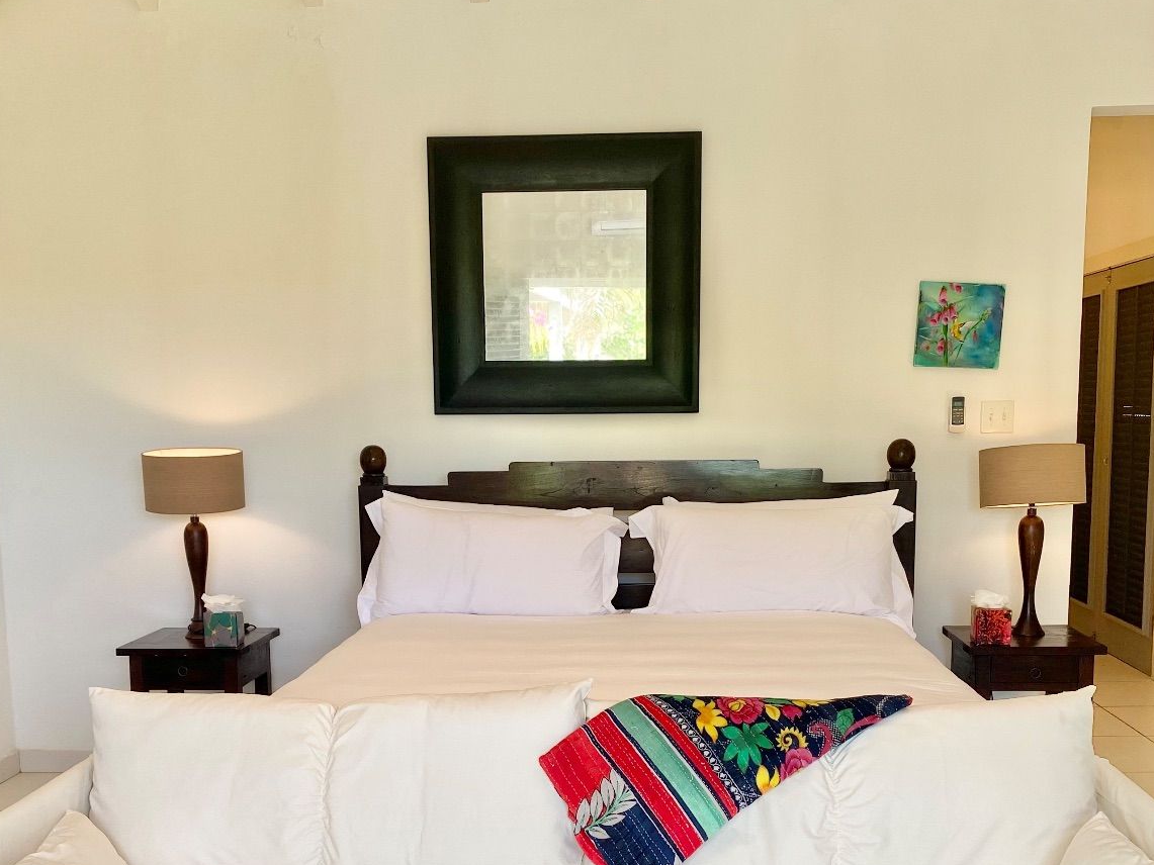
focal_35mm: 41
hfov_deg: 45.8
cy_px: 620
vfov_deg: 34.6
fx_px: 1367
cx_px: 579
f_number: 1.8
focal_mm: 4.25
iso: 40
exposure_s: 1/120
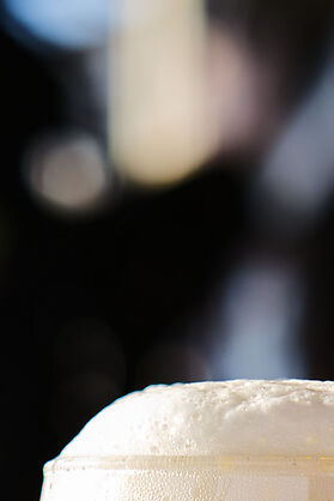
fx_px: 4227
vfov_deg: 6.6
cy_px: 920
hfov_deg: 4.5
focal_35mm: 304
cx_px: 326
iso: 80
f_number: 2.8
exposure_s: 1/500
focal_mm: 35
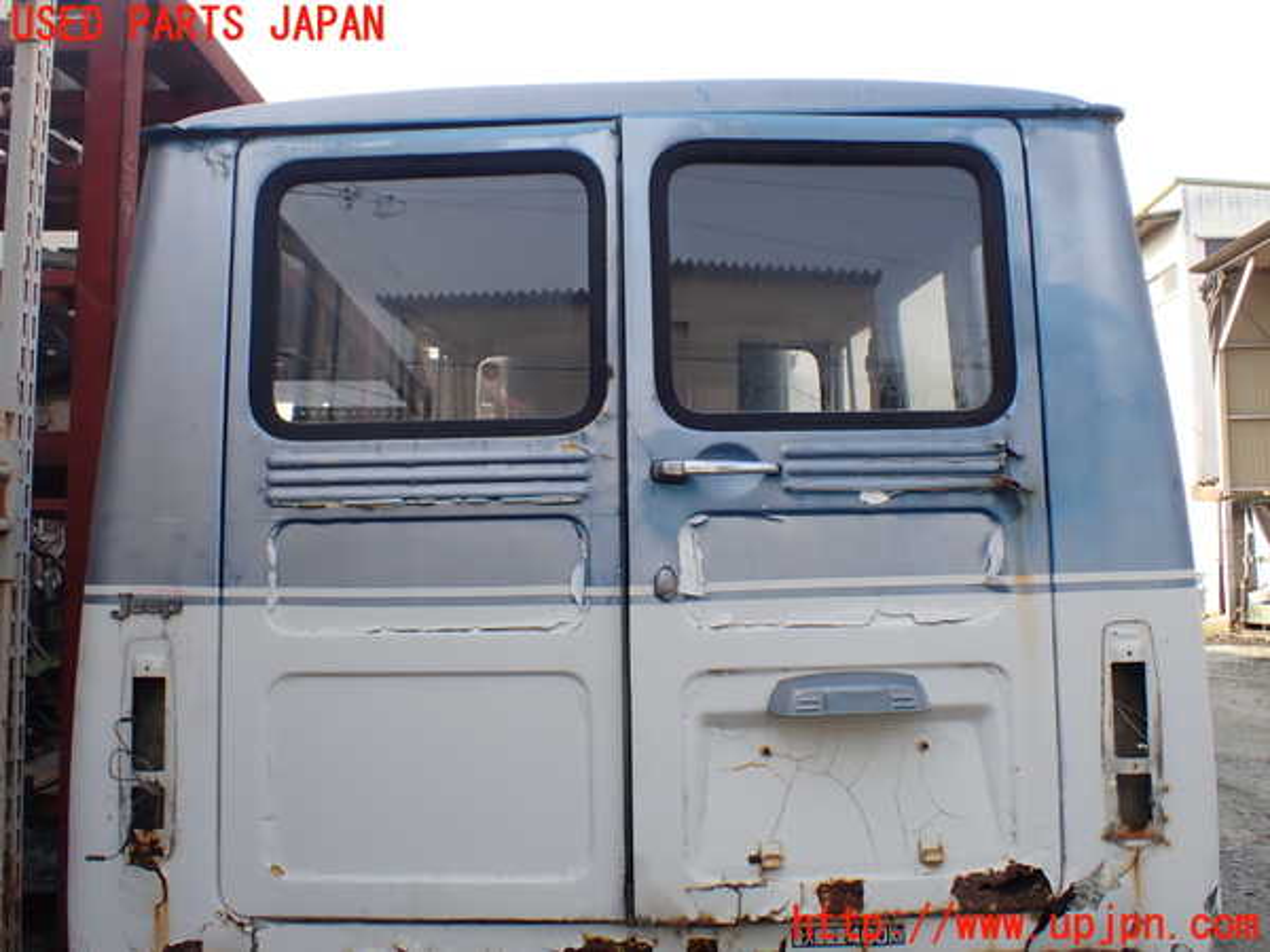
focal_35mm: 30
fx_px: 1101
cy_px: 476
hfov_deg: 60.0
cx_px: 635
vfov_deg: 46.8
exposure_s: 1/250
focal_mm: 5.4
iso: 100
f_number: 3.2
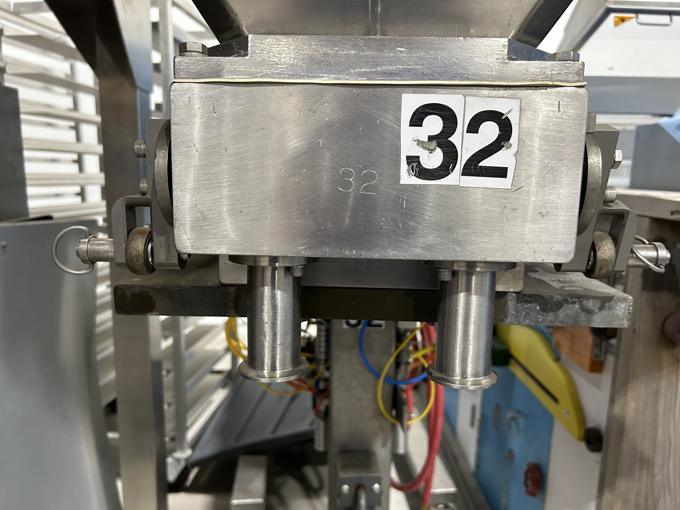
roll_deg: -0.6
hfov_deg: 67.3
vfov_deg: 53.1
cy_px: 255
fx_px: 511
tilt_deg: -8.3
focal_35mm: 26
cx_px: 340
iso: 400
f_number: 1.5
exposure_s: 1/60
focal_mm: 5.7
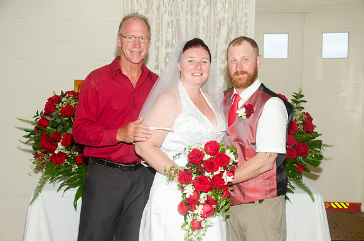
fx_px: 484
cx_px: 182
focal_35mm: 48
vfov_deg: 27.9
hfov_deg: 41.2
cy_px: 120
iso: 400
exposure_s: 1/250
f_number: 6.3
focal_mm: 32
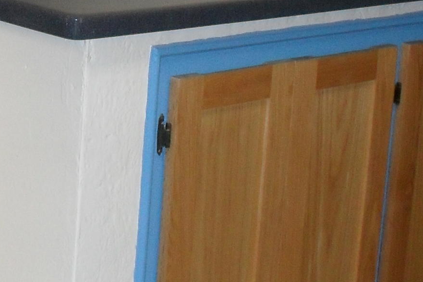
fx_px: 1457
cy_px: -8
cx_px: 22
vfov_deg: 10.9
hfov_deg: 16.3
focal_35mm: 124
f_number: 2.8
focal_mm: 6.2
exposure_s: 1/45
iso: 200
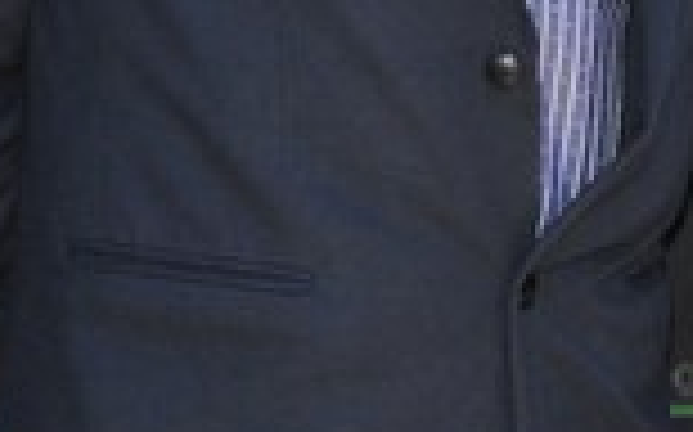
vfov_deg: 7.7
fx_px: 3114
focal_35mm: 165
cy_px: -277
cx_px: 958
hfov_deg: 12.2
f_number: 7.1
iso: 200
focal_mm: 26
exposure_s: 1/200
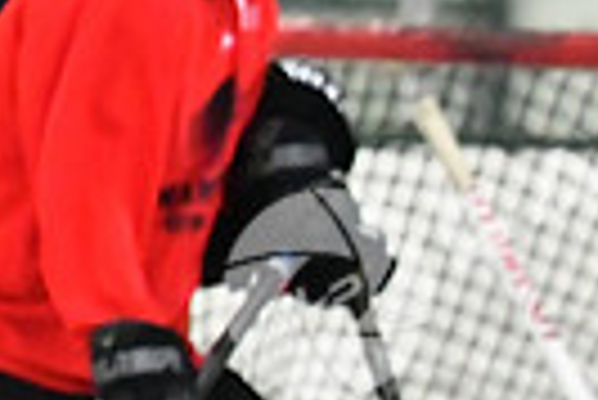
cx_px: 1263
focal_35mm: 1242
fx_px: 20653
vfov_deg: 1.1
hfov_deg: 1.7
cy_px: 528
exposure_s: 1/1600
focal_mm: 190
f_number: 2.8
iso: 6400
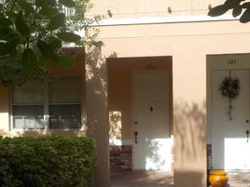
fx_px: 404
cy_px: 120
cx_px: 124
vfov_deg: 26.0
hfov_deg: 34.3
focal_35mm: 56
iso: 125
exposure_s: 1/800
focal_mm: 4.1
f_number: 3.3
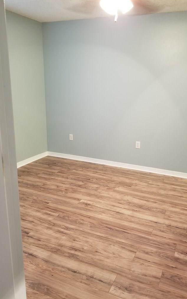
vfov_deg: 66.5
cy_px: 149
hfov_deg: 44.5
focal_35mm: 28
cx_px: 104
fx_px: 228
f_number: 1.7
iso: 250
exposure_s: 1/15
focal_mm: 4.25
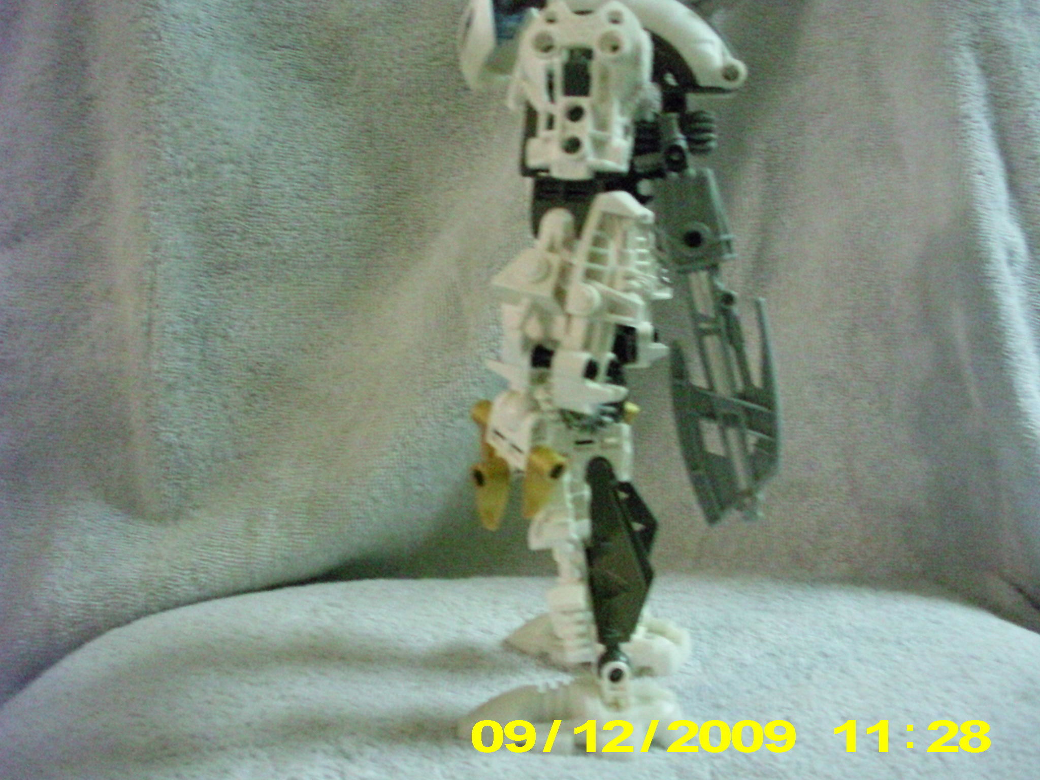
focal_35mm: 38
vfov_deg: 37.7
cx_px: 520
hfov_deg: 49.0
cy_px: 390
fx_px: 1142
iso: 1600
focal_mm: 6.3
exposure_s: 1/23
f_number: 3.1
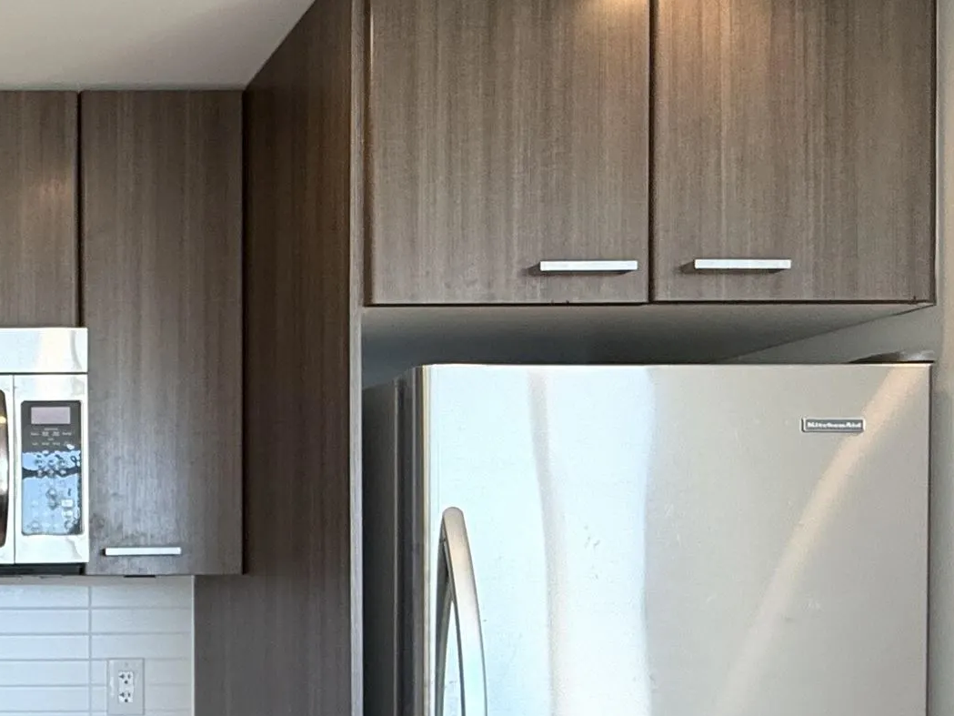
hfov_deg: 37.4
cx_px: -122
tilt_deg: -1.3
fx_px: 1130
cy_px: 597
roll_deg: +0.6
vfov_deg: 33.8
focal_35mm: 41
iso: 80
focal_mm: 2.22
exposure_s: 1/120
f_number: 2.2
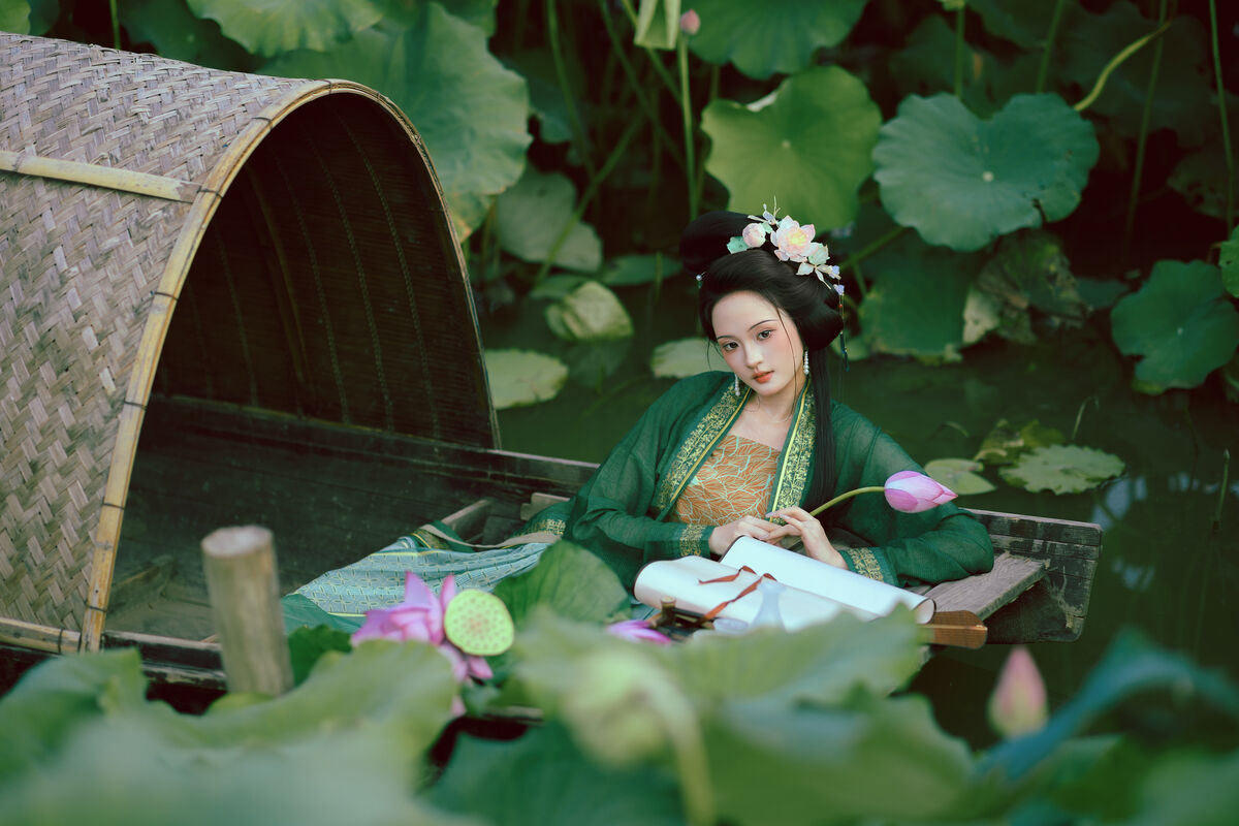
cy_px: 413
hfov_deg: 23.9
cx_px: 620
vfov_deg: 16.1
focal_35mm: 85
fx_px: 2925
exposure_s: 1/1250
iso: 100
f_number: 1.8
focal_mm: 85
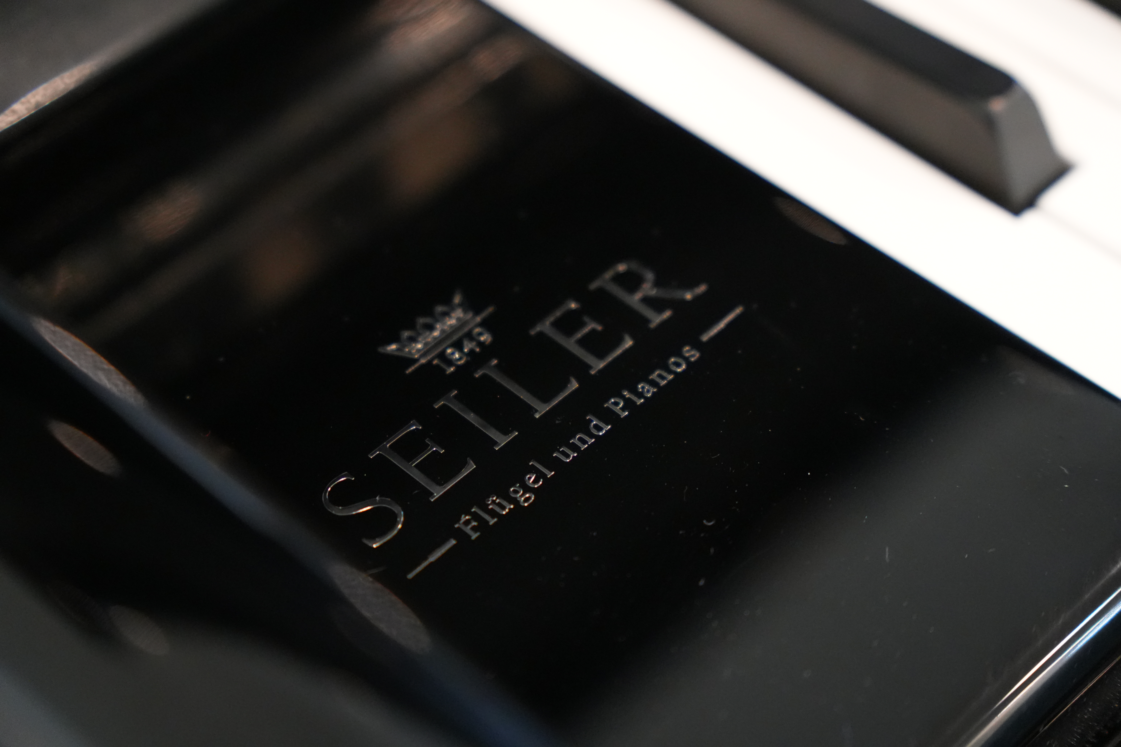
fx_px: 2615
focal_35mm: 84
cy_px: 374
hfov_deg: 24.2
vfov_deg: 16.3
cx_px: 560
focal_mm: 56
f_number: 2.8
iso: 4000
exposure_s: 1/100
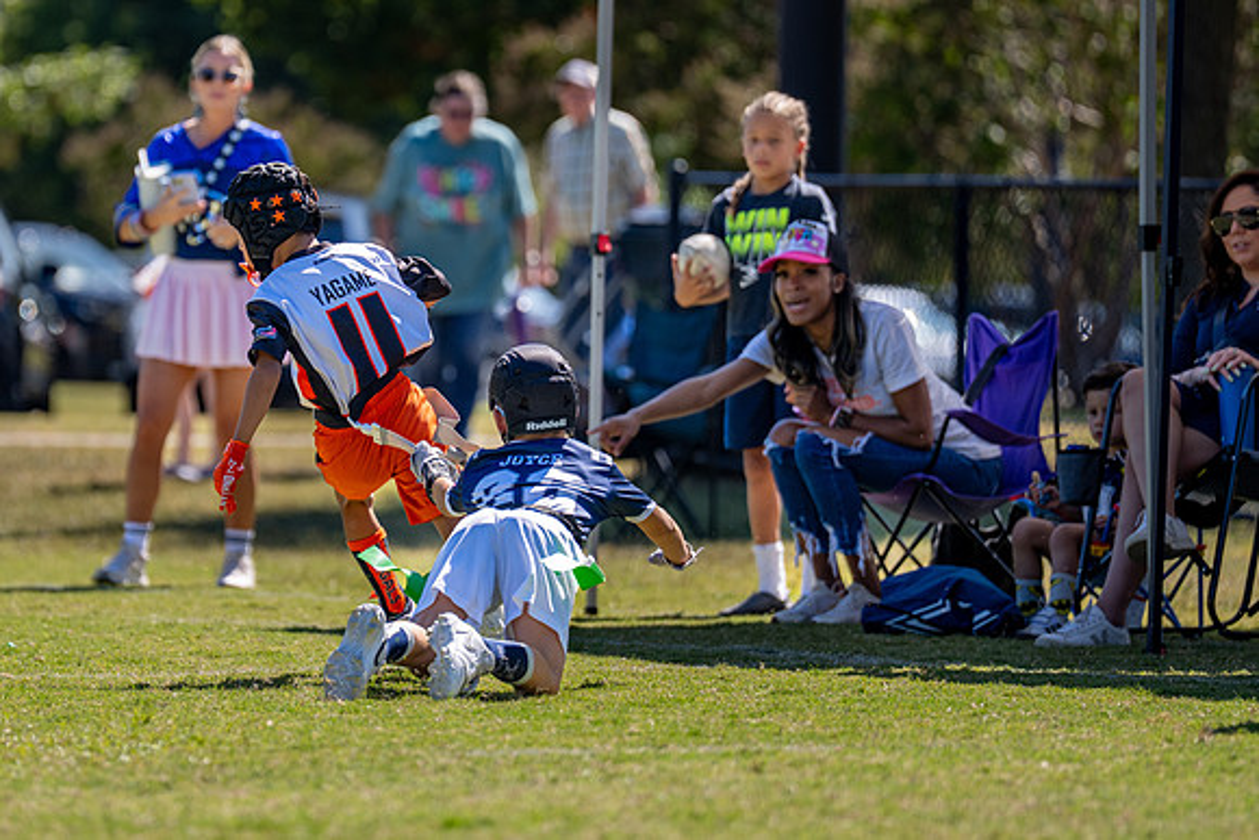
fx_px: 11348
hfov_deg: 6.3
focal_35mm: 324
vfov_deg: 4.2
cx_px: 402
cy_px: 320
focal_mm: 200
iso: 160
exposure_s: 1/2000
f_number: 2.8
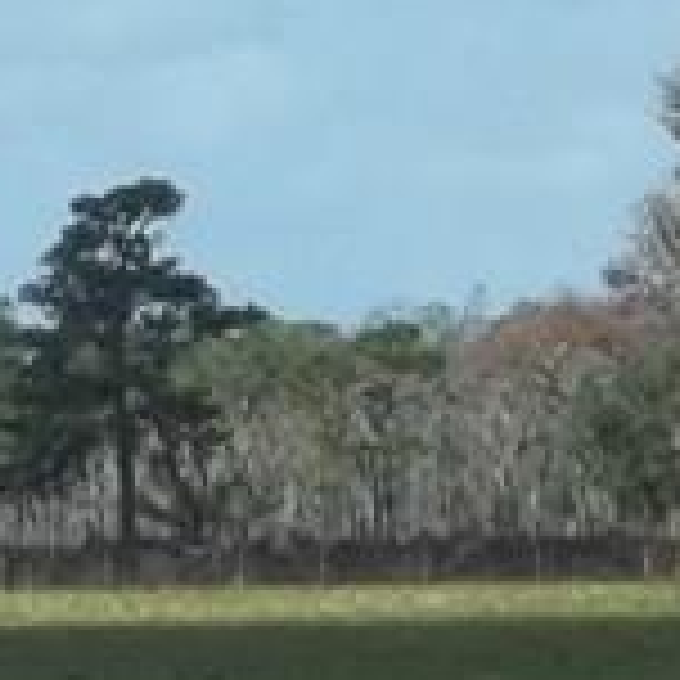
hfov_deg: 1.8
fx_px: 21914
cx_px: -293
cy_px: 703
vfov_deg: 1.8
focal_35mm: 986
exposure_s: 1/320
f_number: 5.9
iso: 64
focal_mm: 29.5
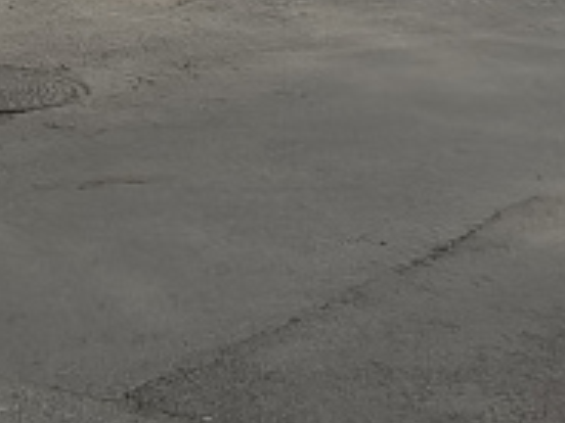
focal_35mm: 148
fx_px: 2416
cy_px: -1019
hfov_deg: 11.6
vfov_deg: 8.0
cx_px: -672
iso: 50
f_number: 2.2
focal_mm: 1.76
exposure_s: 1/1504
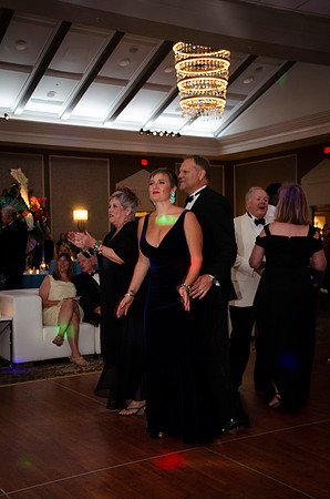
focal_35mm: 46
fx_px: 642
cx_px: 165
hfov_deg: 28.8
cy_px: 250
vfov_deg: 42.4
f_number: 4
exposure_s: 1/40
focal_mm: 31
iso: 1250
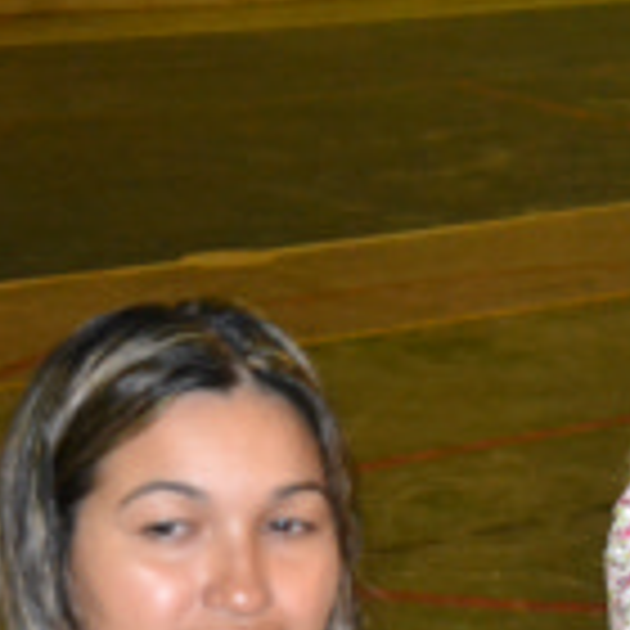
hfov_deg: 11.5
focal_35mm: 146
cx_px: 904
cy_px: 529
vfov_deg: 11.9
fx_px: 3006
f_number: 4.2
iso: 3200
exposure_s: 1/60
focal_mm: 32
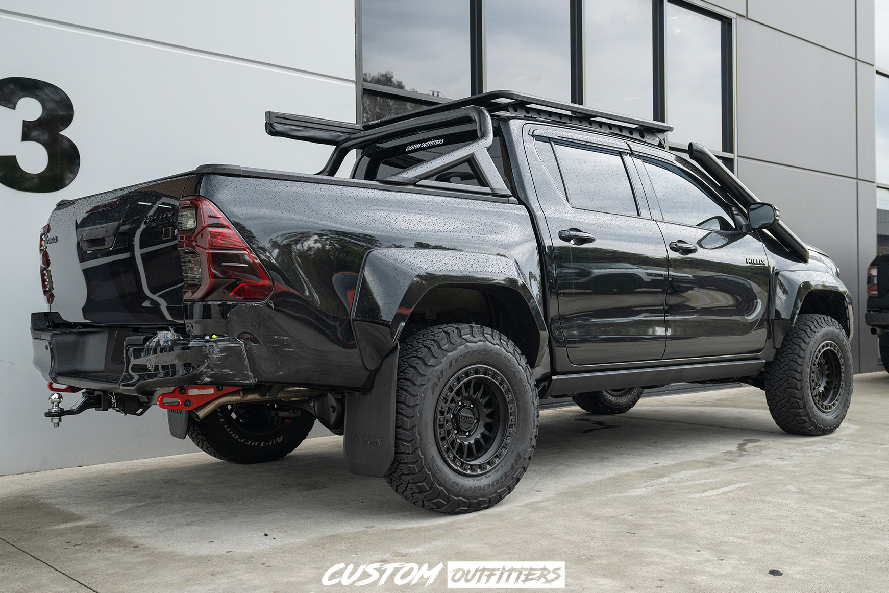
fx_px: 765
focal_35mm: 31
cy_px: 298
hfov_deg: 60.3
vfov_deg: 42.3
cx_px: 443
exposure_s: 1/160
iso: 400
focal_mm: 30
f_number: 4
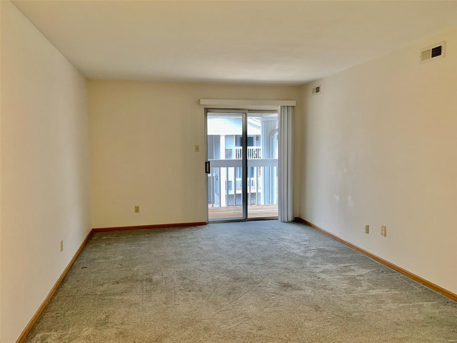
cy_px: 172
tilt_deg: -4.1
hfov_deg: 67.3
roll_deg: +0.4
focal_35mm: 26
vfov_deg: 53.1
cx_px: 228
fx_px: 343
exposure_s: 1/60
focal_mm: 4.25
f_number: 1.8
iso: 250
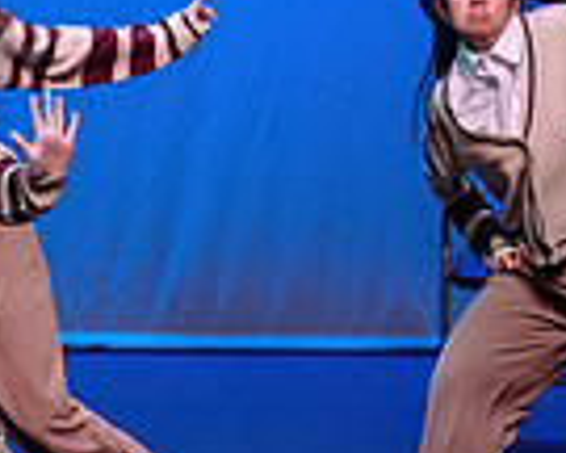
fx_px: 8761
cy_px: 250
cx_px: -143
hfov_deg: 3.7
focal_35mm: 523
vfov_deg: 3.0
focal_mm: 130
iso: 1250
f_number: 2.8
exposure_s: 1/400
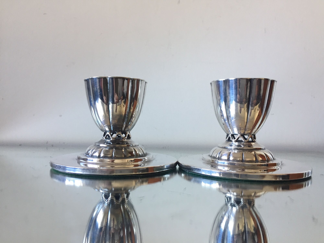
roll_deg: -2.1
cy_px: 122
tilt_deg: -1.1
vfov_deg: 48.2
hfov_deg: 61.7
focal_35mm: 29
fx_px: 271
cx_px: 162
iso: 50
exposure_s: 1/33
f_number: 2.2
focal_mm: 4.15
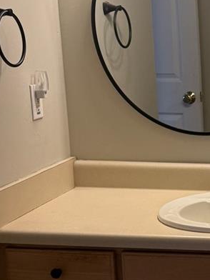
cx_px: 286
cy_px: 175
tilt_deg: -11.3
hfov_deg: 14.9
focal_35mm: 94
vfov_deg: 20.8
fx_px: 760
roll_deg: +1.2
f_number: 1.78
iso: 160
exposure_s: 1/240
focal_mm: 6.76
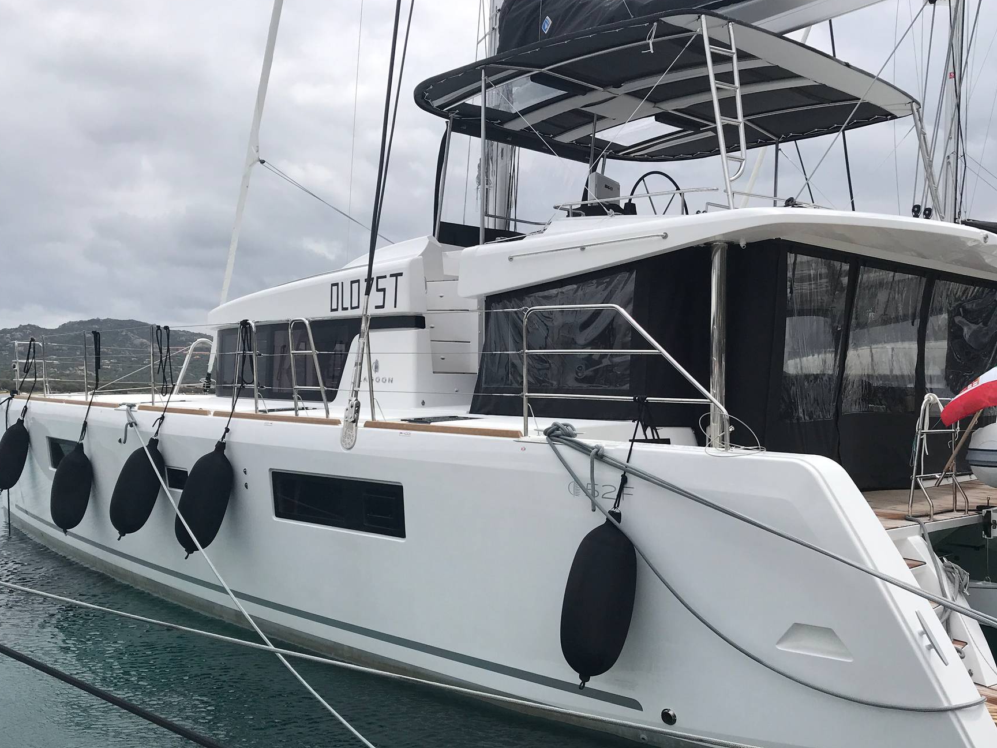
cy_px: 450
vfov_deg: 40.5
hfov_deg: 52.6
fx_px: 1008
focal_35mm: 35
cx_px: 495
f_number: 1.8
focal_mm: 3.99
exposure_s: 1/3425
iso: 20
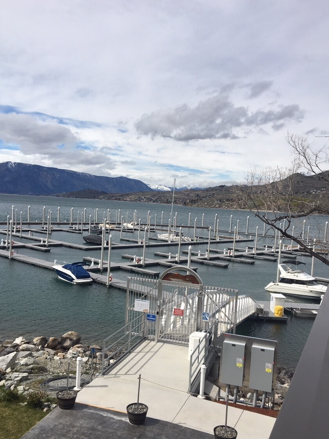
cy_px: 236
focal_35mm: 33
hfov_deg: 42.9
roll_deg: -3.3
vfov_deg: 55.3
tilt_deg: -4.6
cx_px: 159
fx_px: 418
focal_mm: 4.15
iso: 25
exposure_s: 1/2849
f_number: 2.2
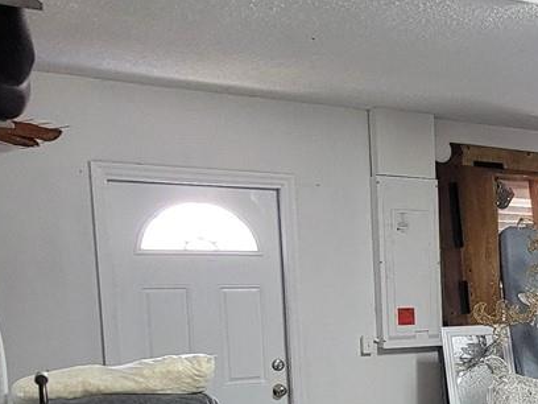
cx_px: 703
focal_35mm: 51
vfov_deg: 27.5
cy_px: 367
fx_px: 793
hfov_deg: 29.8
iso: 400
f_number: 2.2
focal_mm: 2.2
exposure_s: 1/30
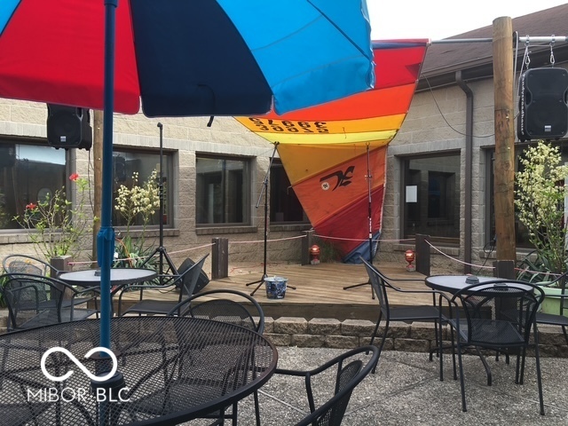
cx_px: 284
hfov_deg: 61.7
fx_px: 476
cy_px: 213
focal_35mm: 29
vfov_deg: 48.2
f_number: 2.2
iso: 25
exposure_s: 1/316
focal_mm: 4.15
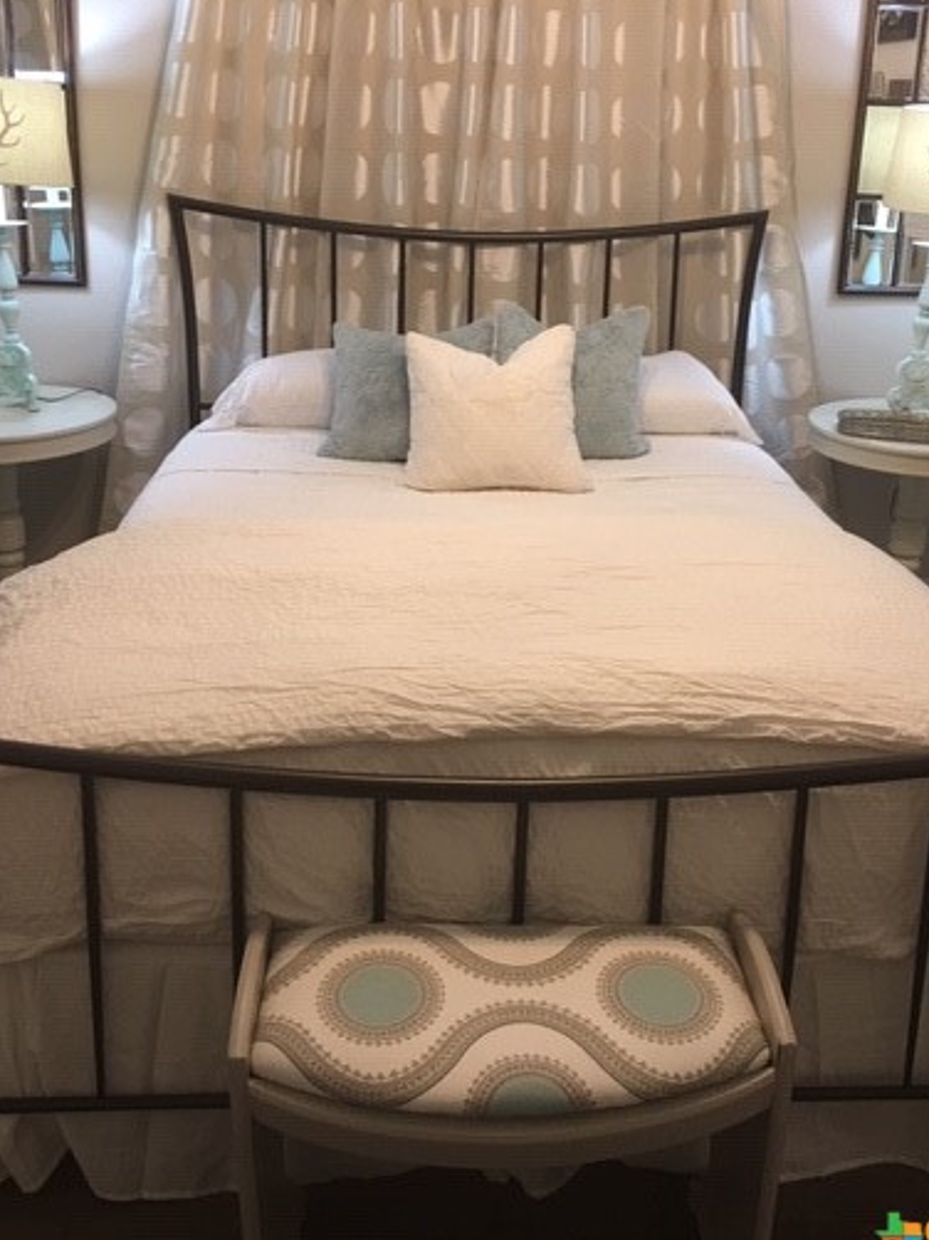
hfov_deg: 38.6
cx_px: 507
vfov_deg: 49.8
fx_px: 1325
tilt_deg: -16.4
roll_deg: -1.9
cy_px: 496
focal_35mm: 37
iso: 40
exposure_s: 1/15
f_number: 2.2
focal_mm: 4.15
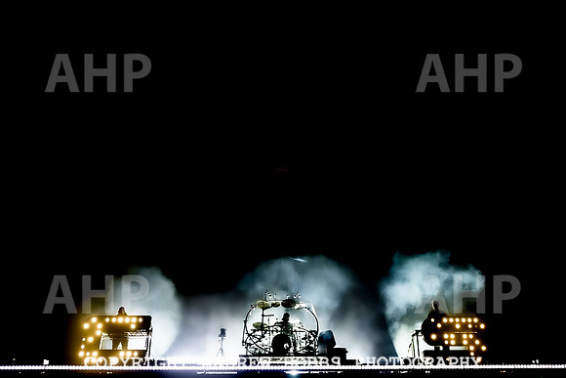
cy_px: 123
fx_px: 619
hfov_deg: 49.1
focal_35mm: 39
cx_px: 283
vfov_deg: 33.6
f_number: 3.5
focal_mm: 24
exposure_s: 1/320
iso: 400
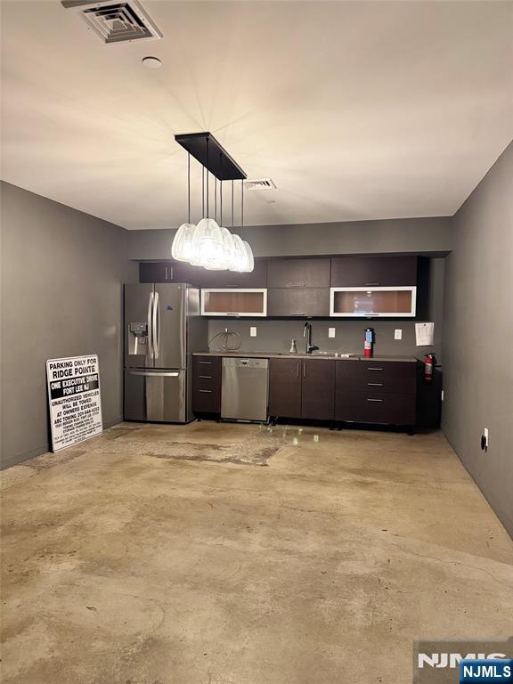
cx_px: 256
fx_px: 474
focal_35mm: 24
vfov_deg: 71.6
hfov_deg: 56.8
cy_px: 342
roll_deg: -0.4
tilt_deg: -3.7
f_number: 1.78
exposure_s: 1/60
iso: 320
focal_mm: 6.76
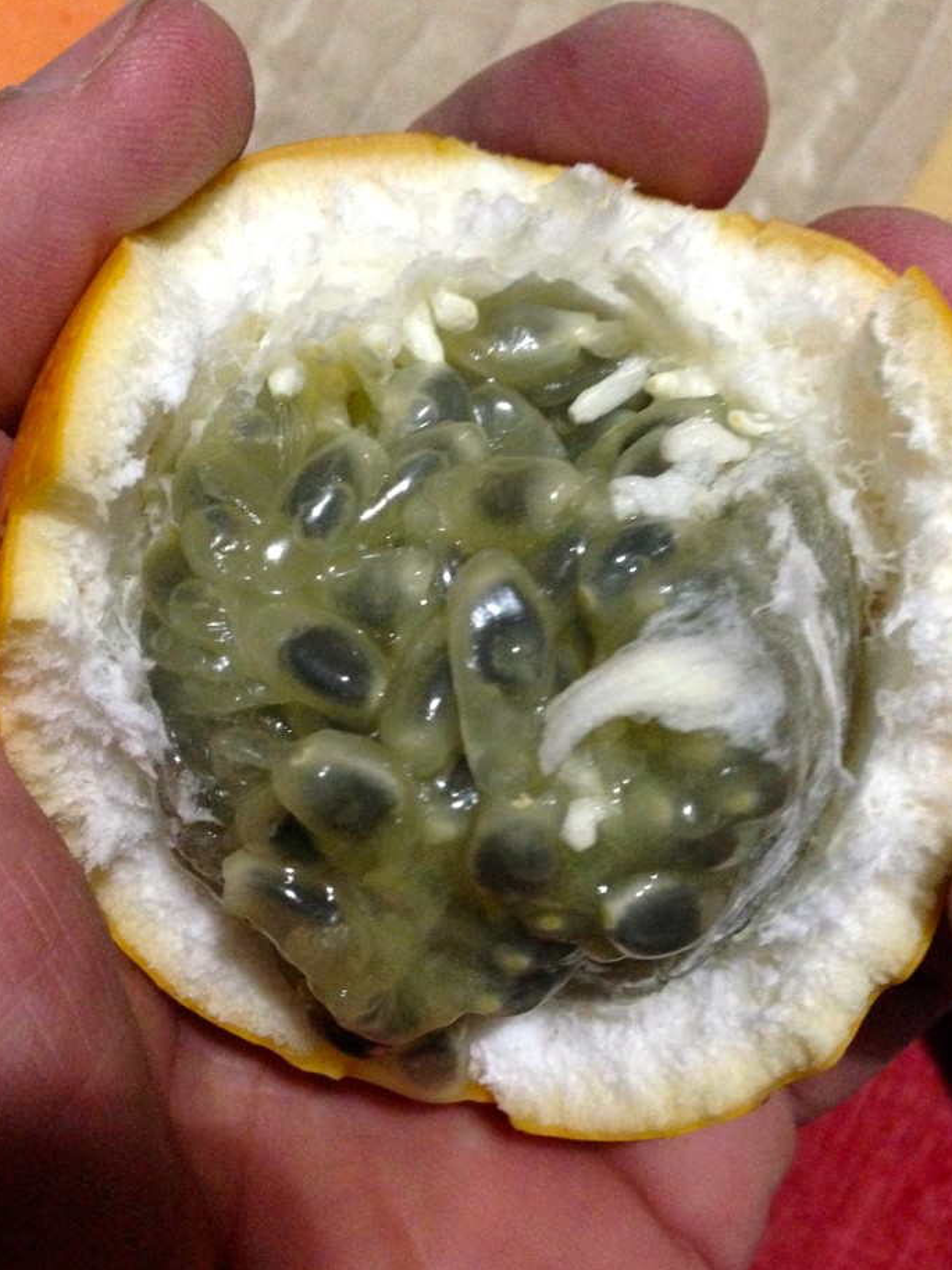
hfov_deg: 38.7
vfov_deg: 50.1
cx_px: 459
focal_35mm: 37
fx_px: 1356
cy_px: 627
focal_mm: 4.12
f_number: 2.4
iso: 500
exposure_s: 1/15
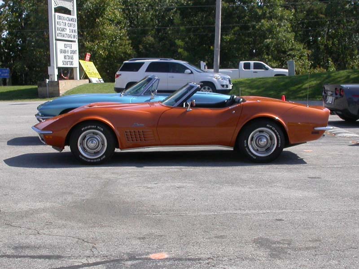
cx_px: 180
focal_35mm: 38
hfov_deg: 49.0
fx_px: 394
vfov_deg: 37.8
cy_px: 134
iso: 100
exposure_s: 1/297
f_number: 6.7
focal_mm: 7.85
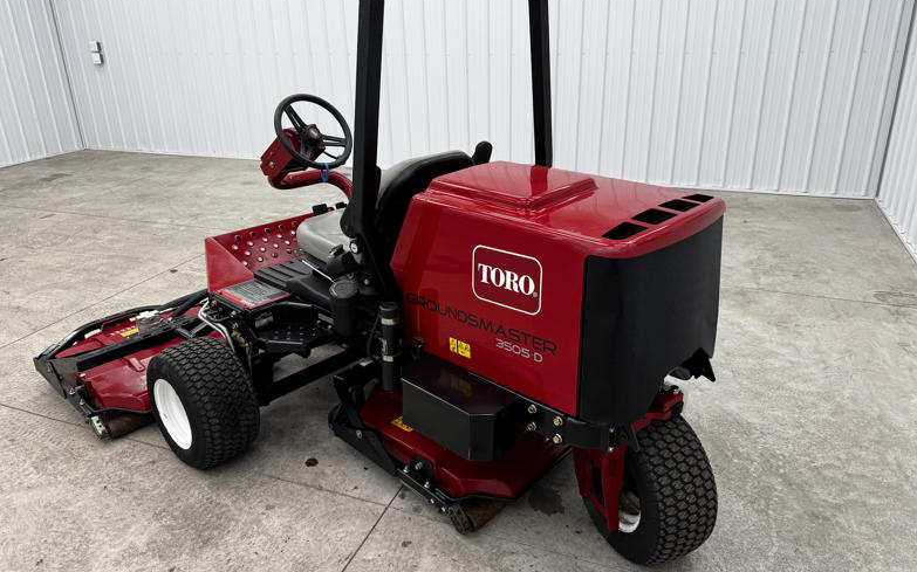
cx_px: 459
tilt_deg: -22.2
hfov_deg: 70.4
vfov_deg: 47.5
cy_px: 268
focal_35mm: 26
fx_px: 650
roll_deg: +0.7
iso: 80
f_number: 1.78
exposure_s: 1/120
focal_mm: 6.76
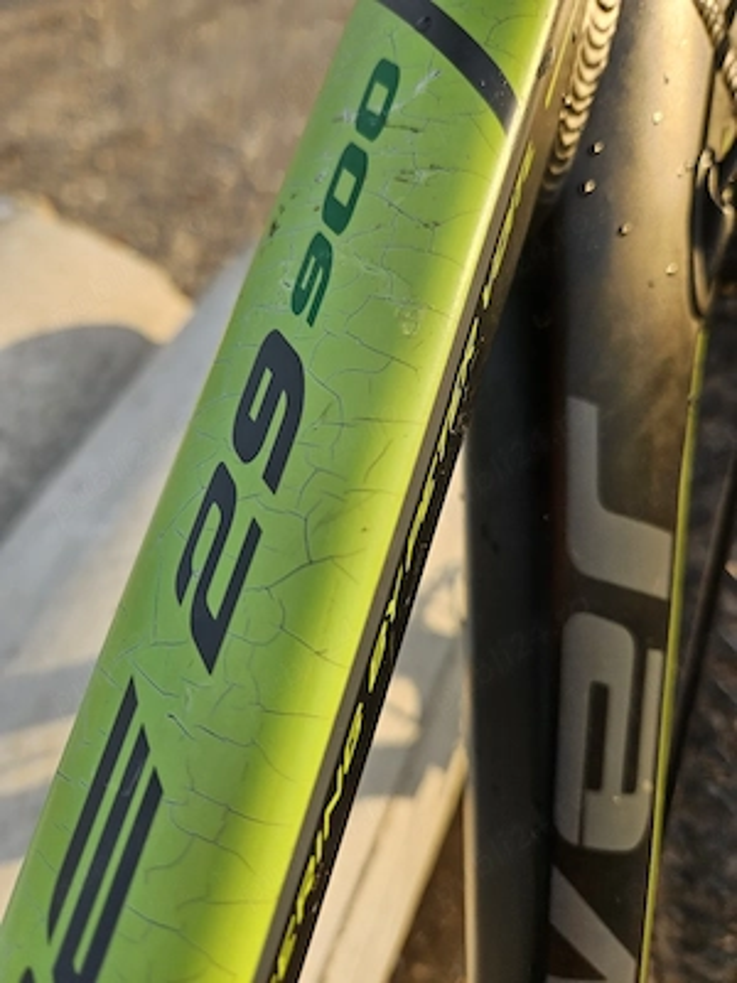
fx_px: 653
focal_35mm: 23
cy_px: 492
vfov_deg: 73.9
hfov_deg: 58.9
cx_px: 368
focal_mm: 5.4
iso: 25
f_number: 1.8
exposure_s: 1/435
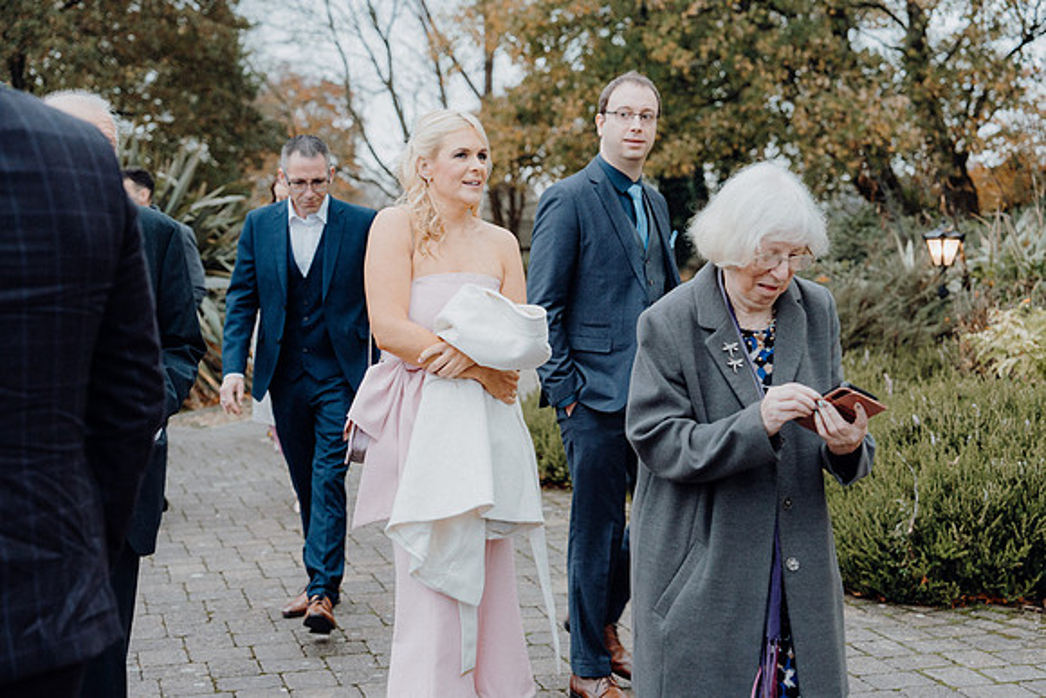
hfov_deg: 36.2
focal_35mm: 55
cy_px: 349
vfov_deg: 24.6
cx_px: 523
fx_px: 1598
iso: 1250
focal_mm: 55
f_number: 3.5
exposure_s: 1/200
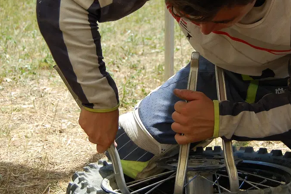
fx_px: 670
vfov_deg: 16.4
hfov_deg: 24.5
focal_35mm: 83
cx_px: 158
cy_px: 65
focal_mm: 31
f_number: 4.5
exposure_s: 1/1000
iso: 320
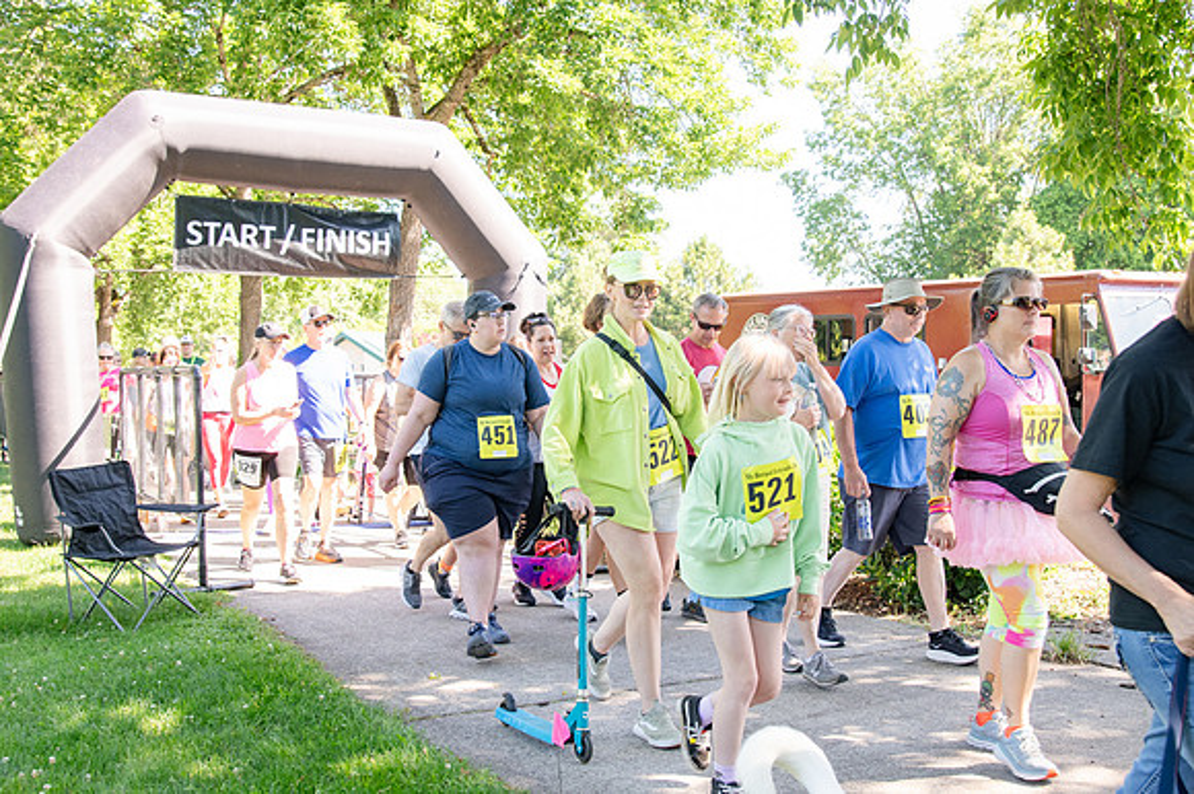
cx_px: 597
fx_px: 1193
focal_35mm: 36
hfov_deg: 53.2
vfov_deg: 36.8
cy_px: 397
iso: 500
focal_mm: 24
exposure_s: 1/400
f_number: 3.5
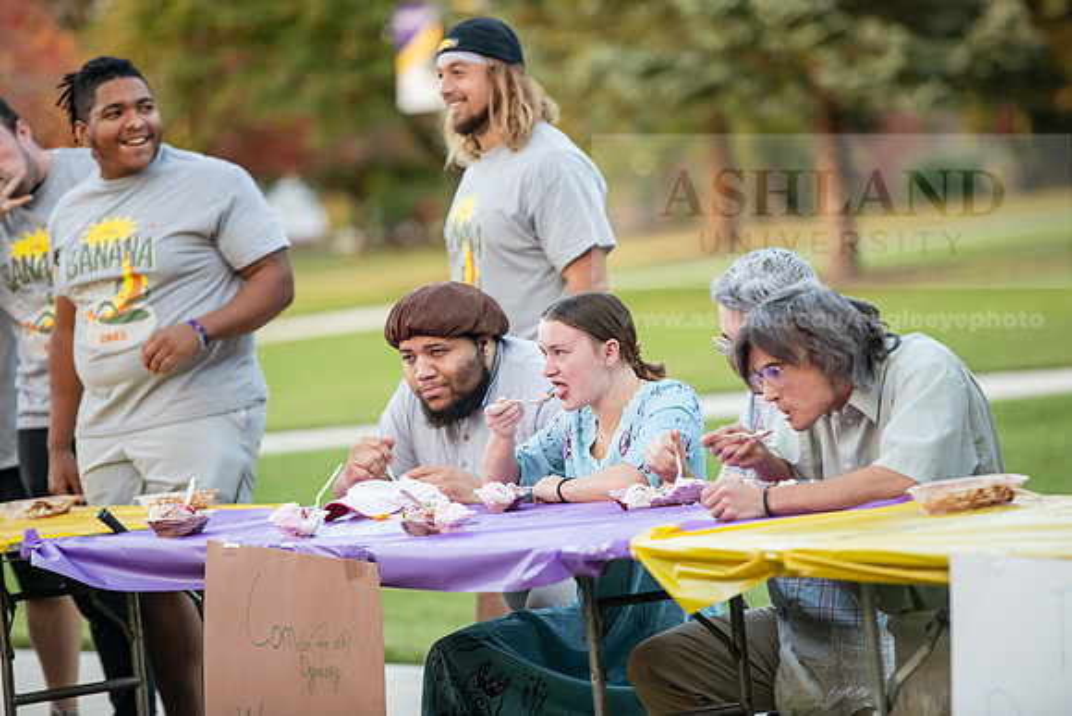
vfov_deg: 7.4
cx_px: 536
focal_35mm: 185
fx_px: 5510
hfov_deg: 11.1
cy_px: 358
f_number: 3.2
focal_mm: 185
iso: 1000
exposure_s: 1/320
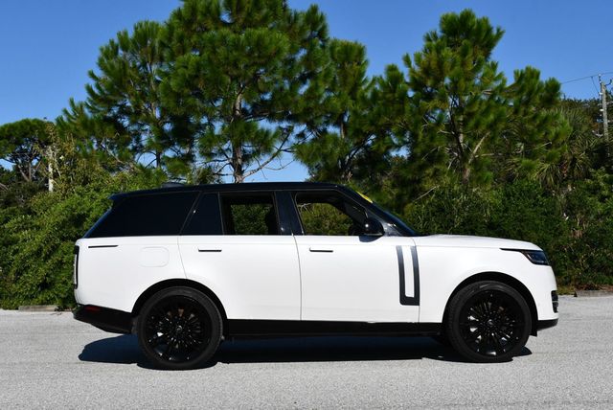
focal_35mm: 52
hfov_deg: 38.2
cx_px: 306
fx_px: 886
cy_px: 205
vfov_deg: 26.0
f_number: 10
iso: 100
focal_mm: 26
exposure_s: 1/400
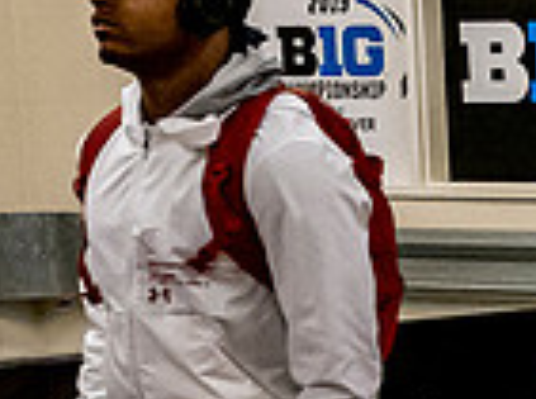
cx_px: 1272
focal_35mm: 135
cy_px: 502
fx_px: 2085
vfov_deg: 10.7
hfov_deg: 11.9
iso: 4000
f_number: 4.5
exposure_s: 1/320
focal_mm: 12
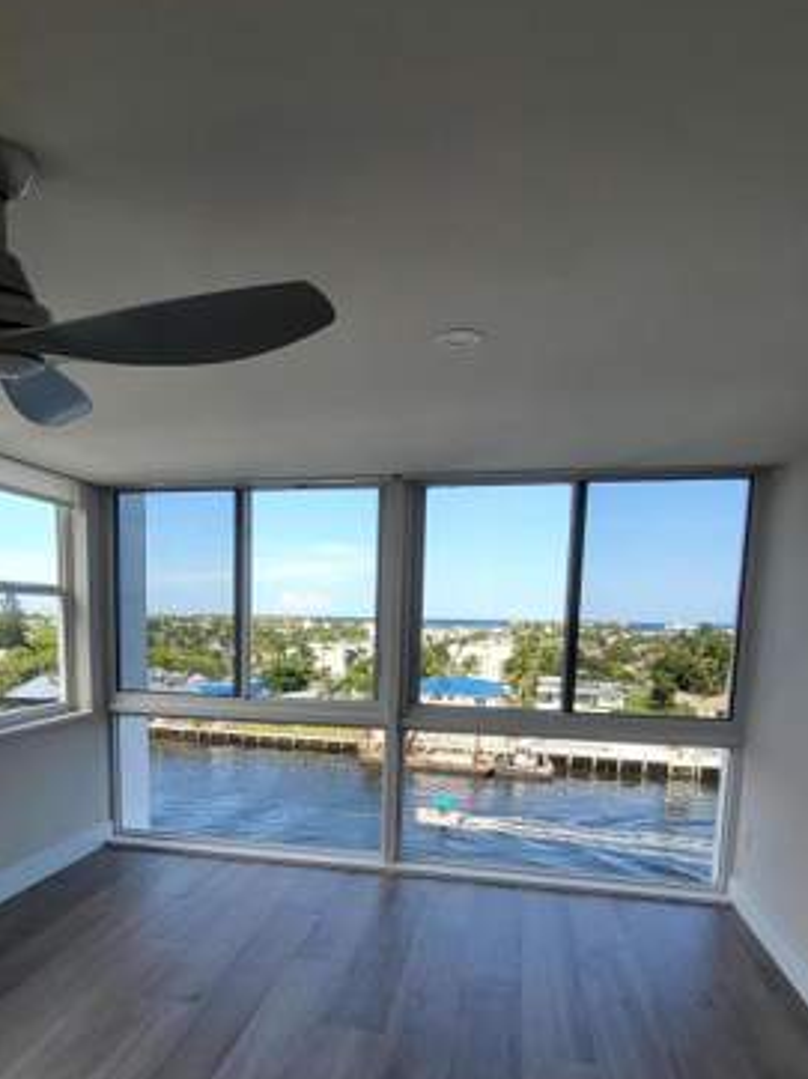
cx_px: 331
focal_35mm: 23
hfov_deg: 58.4
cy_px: 724
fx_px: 717
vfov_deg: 71.7
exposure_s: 1/151
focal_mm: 1.74
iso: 32
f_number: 2.2
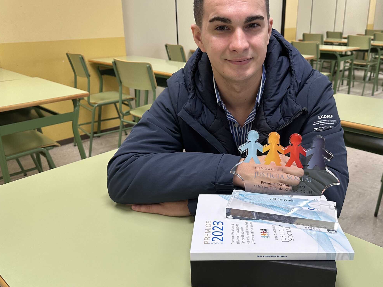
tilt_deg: -18.4
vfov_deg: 45.4
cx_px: 223
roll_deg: -0.3
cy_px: 136
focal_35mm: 31
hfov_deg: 58.0
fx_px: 343
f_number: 1.78
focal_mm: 6.86
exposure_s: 1/100
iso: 200
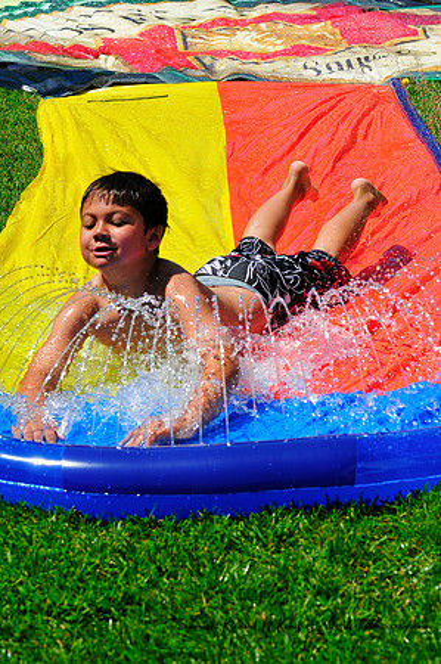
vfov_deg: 19.5
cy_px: 332
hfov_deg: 13.0
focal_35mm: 105
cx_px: 220
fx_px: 1934
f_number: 7.1
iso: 200
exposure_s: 1/800
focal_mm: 70
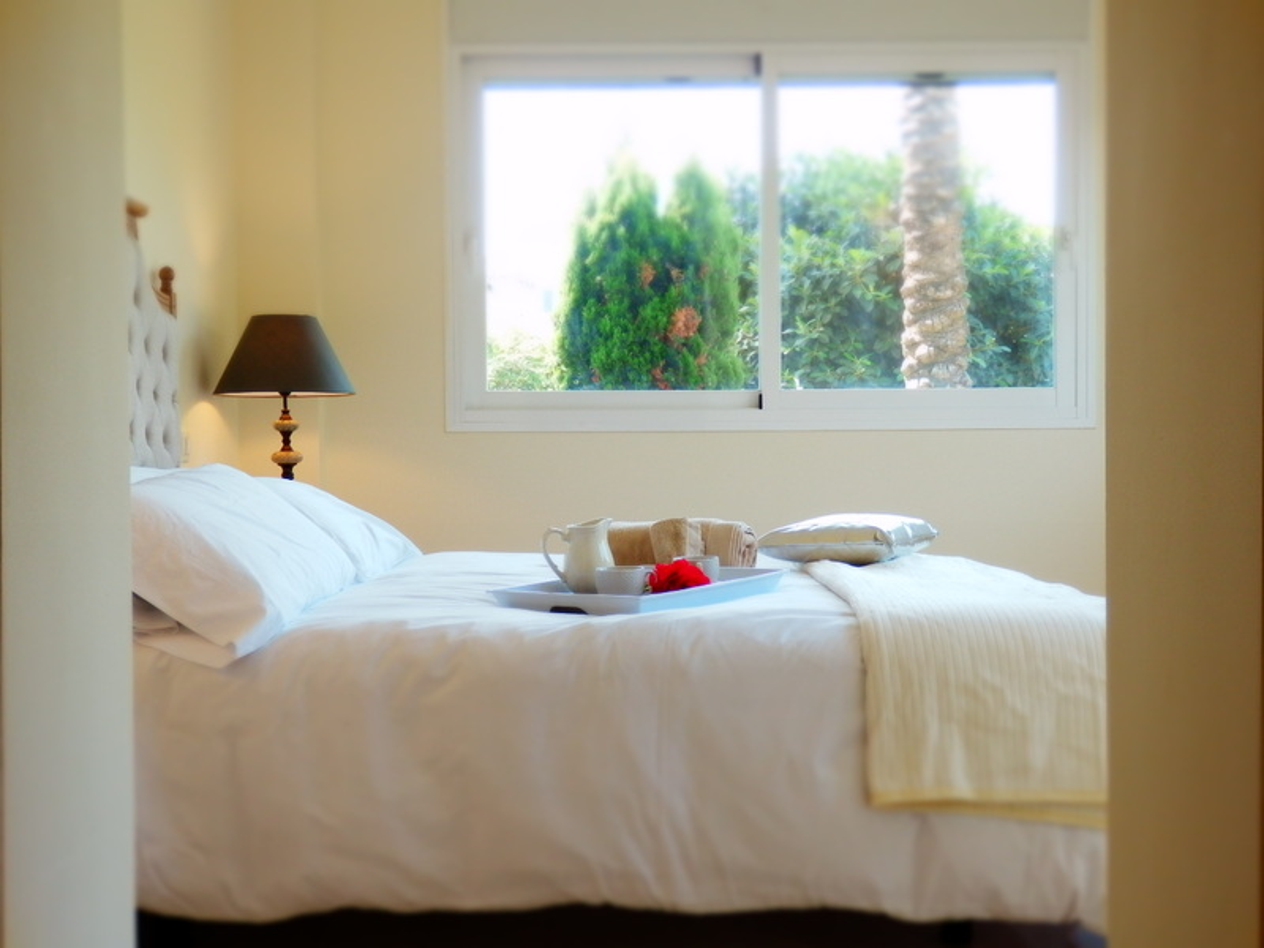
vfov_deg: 36.0
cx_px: 632
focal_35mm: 40
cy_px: 474
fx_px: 1461
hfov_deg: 46.8
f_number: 3.7
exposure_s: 1/80
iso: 160
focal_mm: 7.3
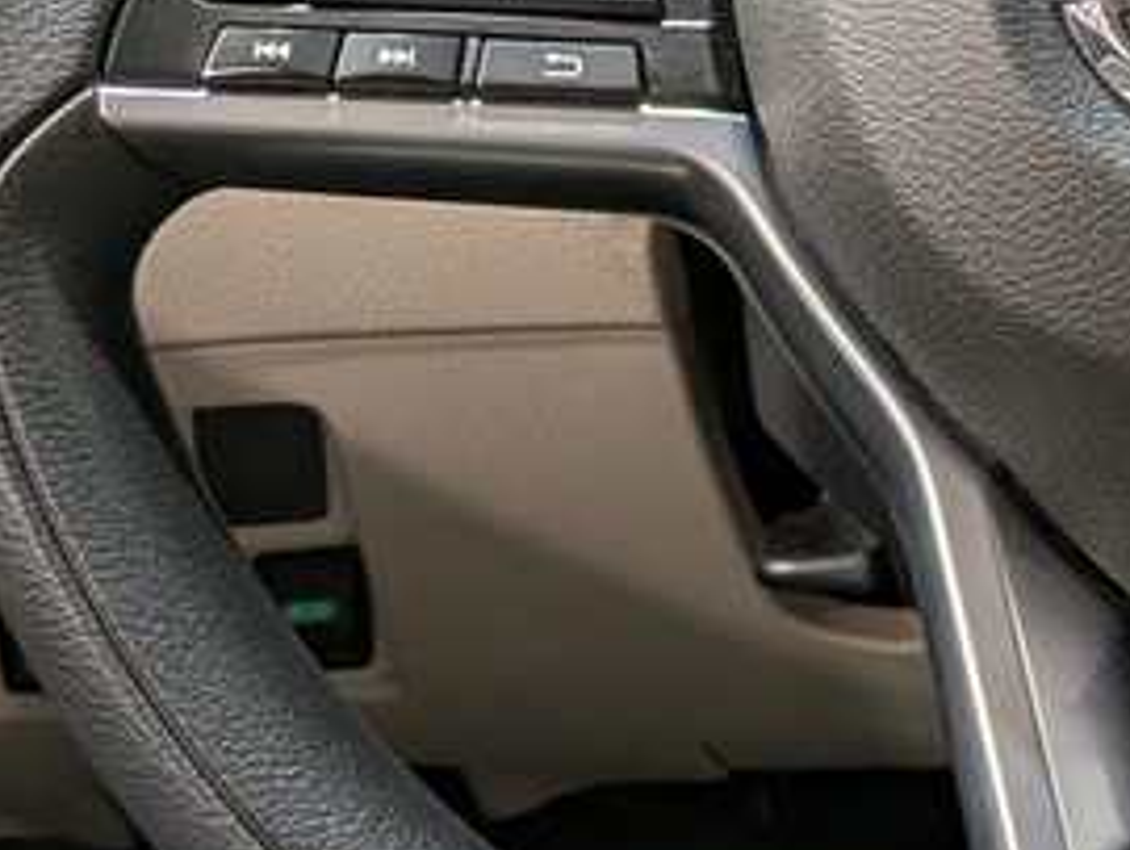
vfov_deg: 15.8
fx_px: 2973
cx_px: 1230
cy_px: -96
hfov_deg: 20.5
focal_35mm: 91
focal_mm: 4.53
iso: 32
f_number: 1.7
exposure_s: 1/120
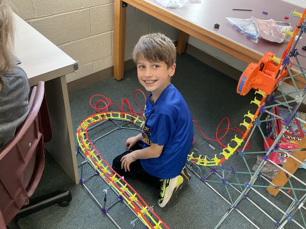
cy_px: 114
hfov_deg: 61.7
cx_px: 153
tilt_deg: -41.7
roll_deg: -8.0
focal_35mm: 29
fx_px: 256
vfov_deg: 48.2
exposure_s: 1/60
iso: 250
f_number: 1.8
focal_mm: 3
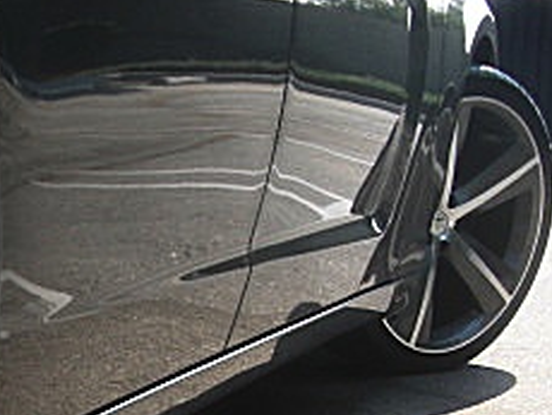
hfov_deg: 18.4
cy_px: 530
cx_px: -151
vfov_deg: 14.3
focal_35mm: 100
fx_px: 1596
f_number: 2.8
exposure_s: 1/320
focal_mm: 6.3
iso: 50
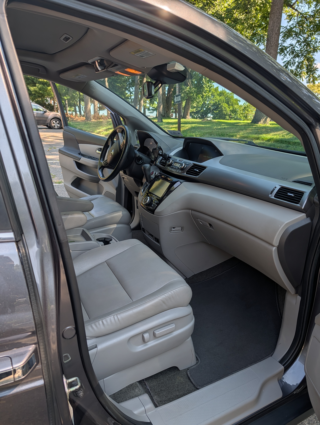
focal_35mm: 24
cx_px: 160
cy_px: 212
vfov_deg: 71.5
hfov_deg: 56.9
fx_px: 295
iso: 23
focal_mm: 6.9
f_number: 1.68
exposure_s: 1/1214
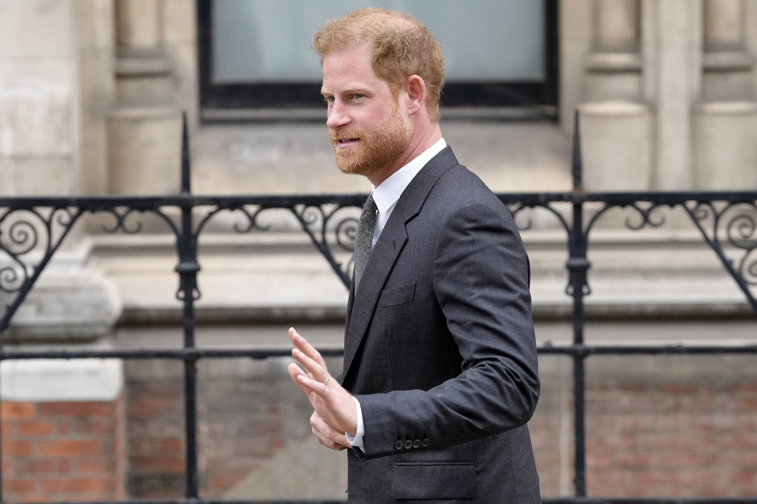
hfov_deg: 13.7
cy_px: 252
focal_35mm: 150
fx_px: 3154
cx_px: 378
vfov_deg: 9.1
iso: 1250
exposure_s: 1/2000
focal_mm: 100
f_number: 3.2
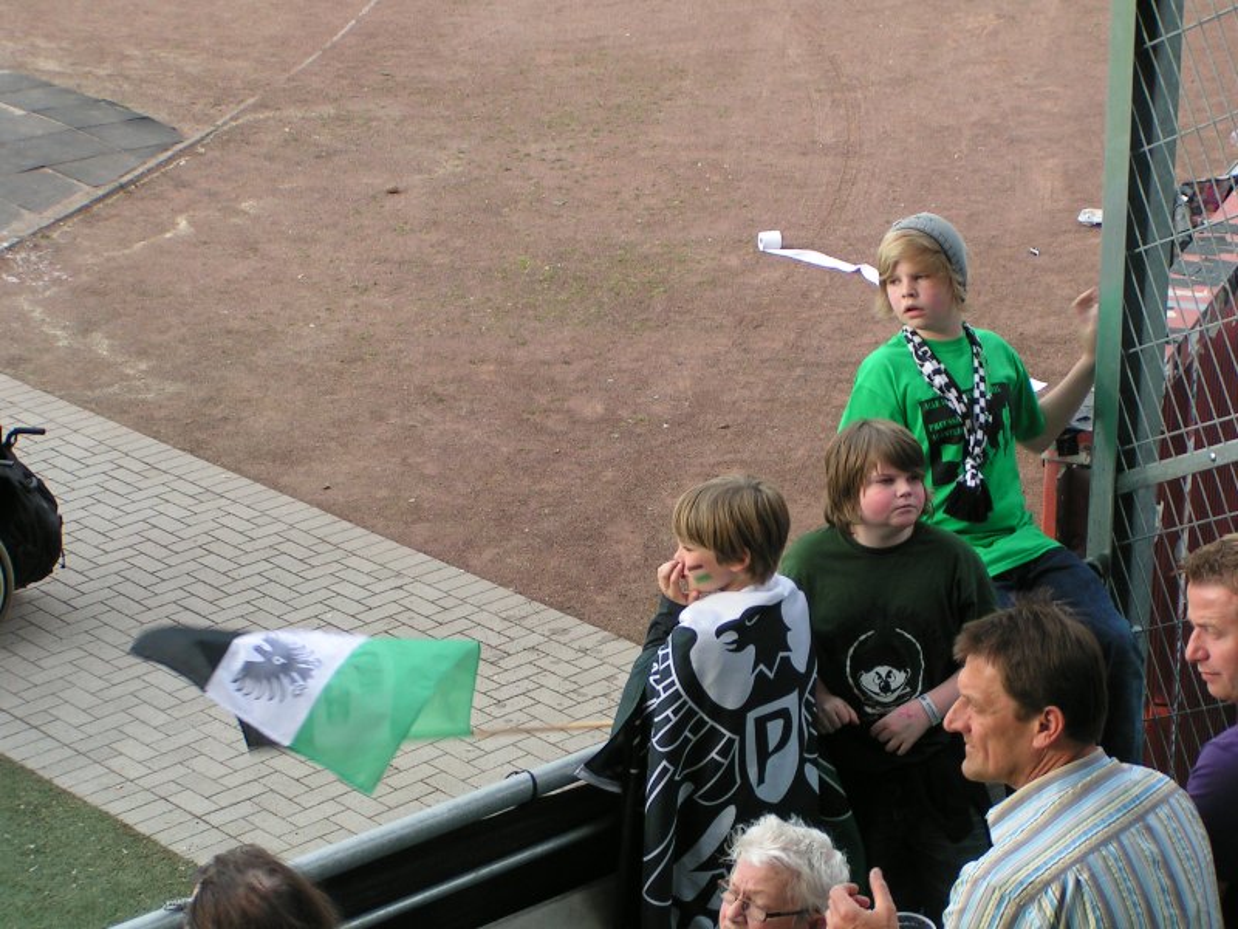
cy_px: 464
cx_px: 619
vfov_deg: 17.2
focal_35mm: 86
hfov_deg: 22.8
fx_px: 3076
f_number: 4
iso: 50
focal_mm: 13.2
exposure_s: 1/100
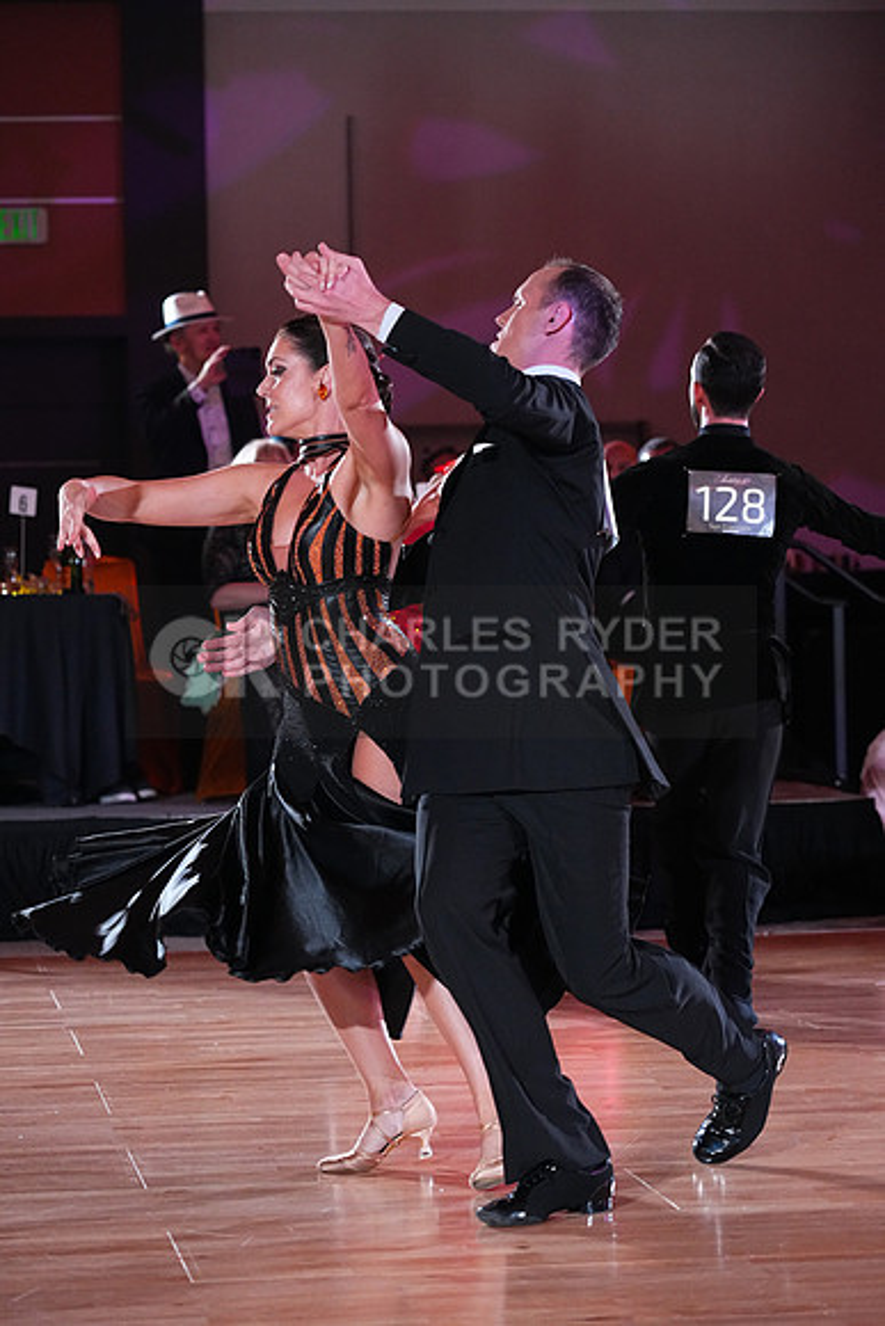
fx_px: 3869
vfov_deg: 19.5
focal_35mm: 105
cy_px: 663
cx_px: 442
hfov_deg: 13.0
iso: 5000
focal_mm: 105
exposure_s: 1/400
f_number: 4
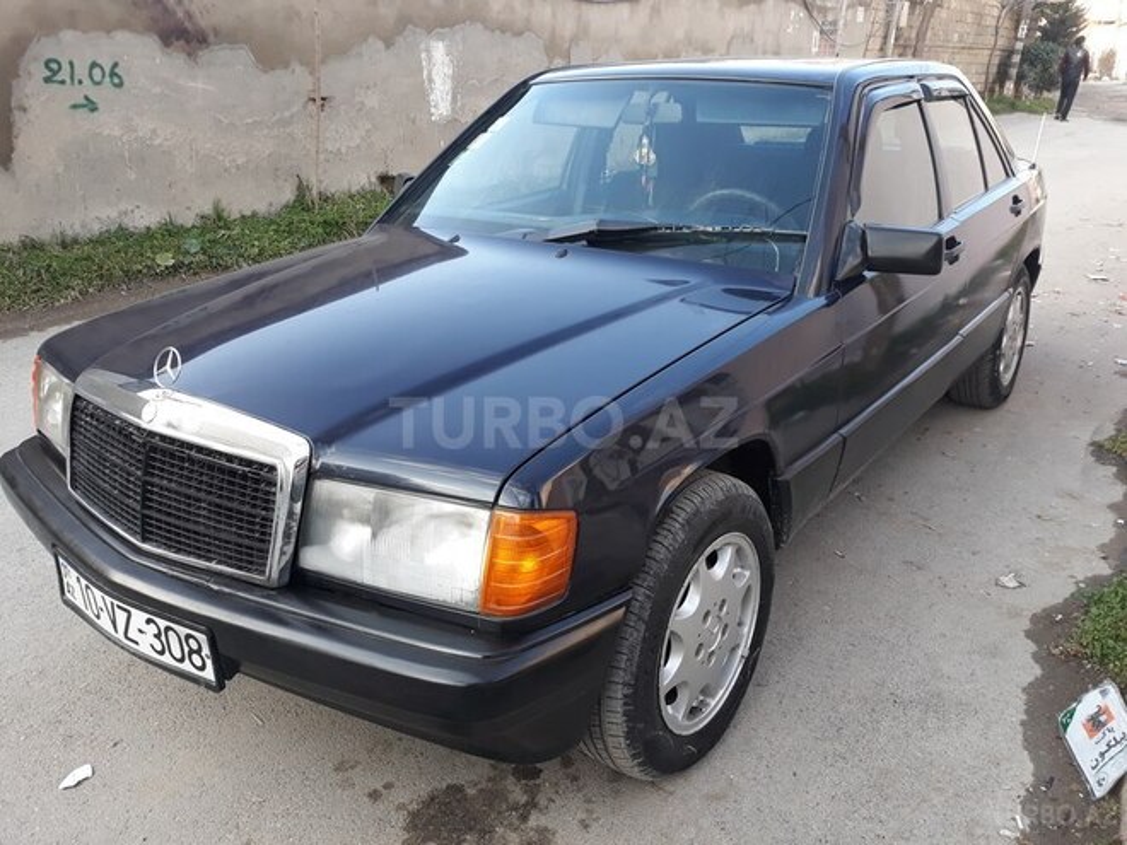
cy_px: 422
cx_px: 564
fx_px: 879
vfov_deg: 51.4
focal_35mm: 27
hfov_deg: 65.3
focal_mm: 3.71
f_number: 1.7
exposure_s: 1/110
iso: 40
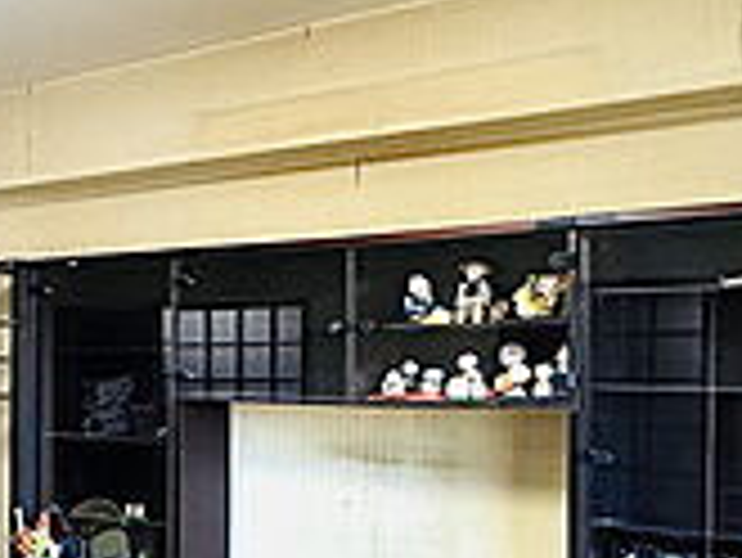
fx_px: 1180
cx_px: -153
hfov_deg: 29.8
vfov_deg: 26.5
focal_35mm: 55
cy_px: 369
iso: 250
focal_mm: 2.22
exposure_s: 1/120
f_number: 2.2
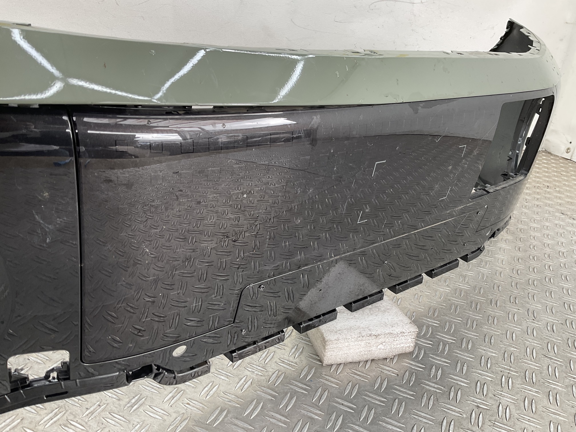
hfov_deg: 61.7
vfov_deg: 48.2
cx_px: 288
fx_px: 483
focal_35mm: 29
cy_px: 216
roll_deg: -8.3
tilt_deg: -24.4
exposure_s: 1/100
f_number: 1.8
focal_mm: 3
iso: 32
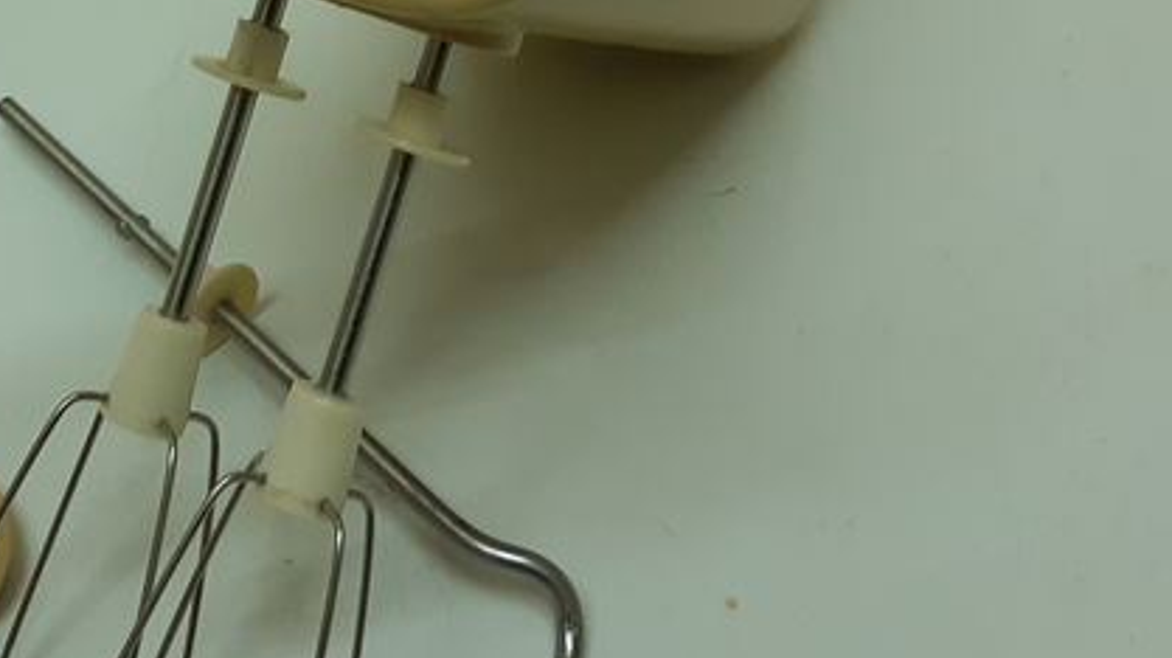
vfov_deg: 17.0
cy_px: -118
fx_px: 2112
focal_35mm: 68
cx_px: 107
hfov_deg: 29.7
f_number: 1.7
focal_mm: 3.93
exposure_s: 1/50
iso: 100
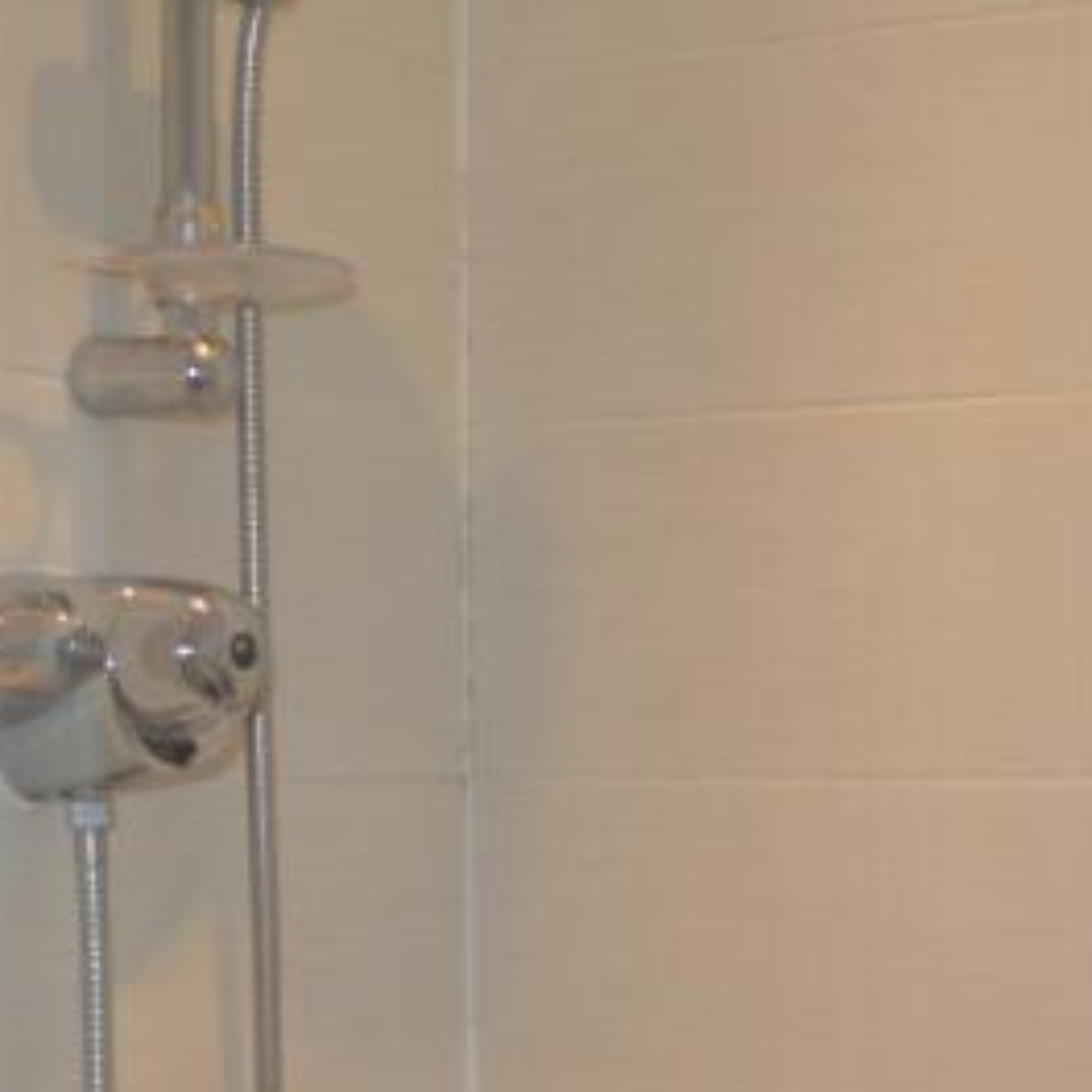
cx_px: 1427
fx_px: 3176
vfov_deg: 19.3
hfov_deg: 18.2
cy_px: 871
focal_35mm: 89
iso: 400
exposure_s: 1/60
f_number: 3.5
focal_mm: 18
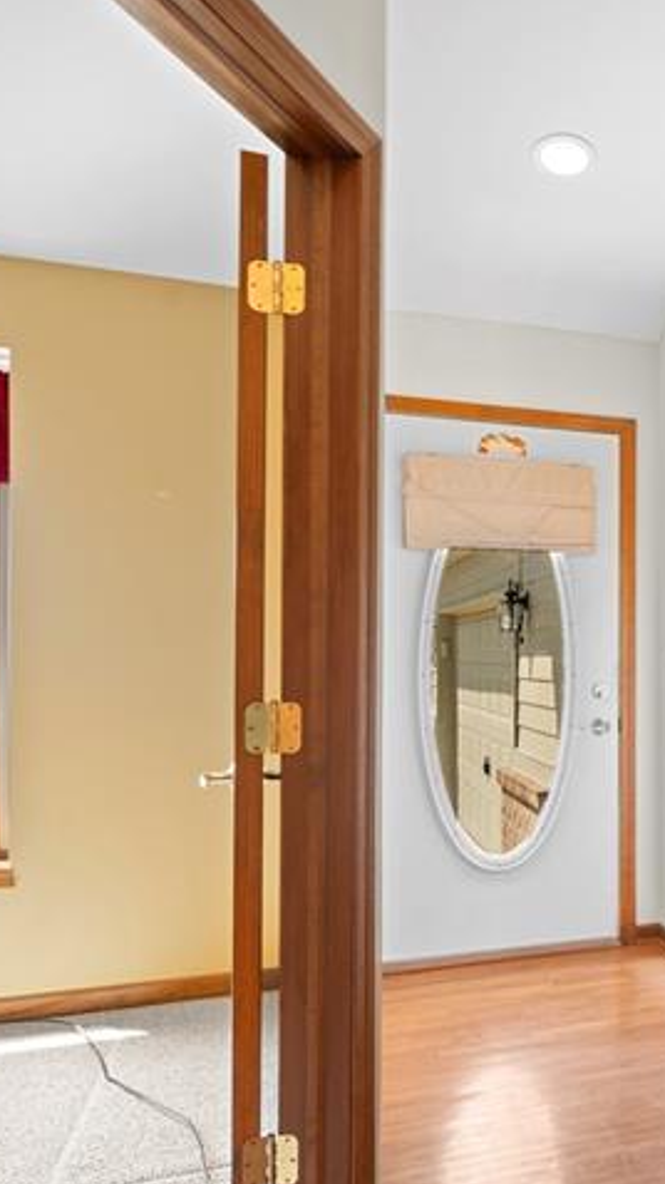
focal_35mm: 36
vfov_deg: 55.2
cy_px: 640
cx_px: 958
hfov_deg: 25.8
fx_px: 1130
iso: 250
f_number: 9
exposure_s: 1/2
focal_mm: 16
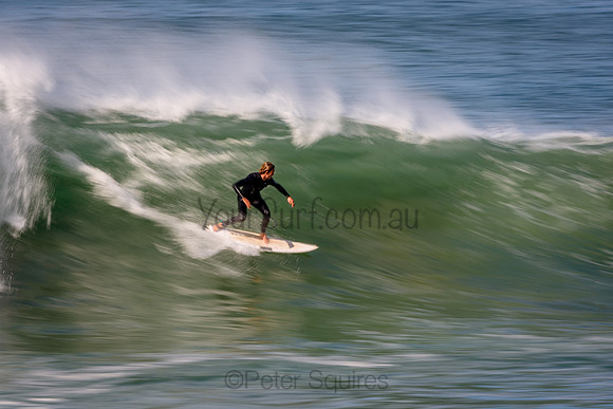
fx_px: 11240
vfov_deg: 2.1
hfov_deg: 3.1
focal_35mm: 660
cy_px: 204
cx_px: 306
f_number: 16
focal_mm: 440
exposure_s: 1/25
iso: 100
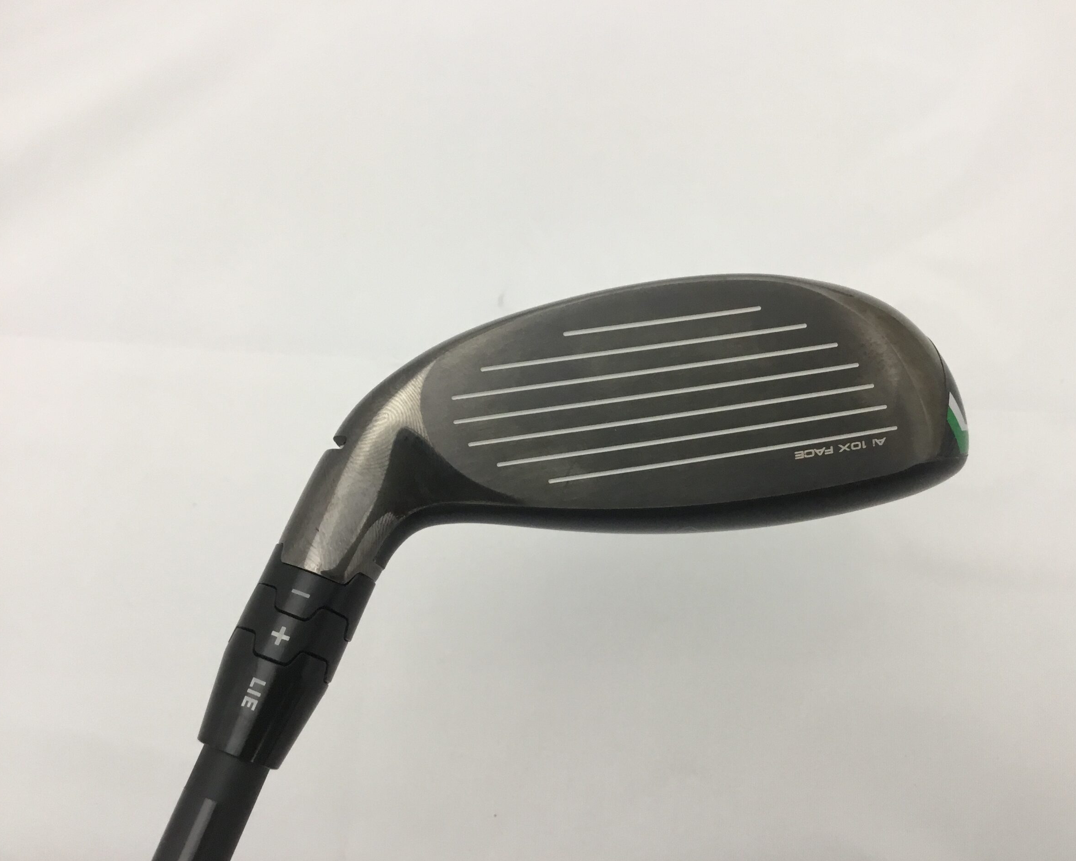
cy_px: 430
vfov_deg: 44.5
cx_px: 582
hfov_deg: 54.2
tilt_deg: -71.8
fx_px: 1051
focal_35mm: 33
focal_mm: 3.3
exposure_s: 1/33
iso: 50
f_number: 2.4
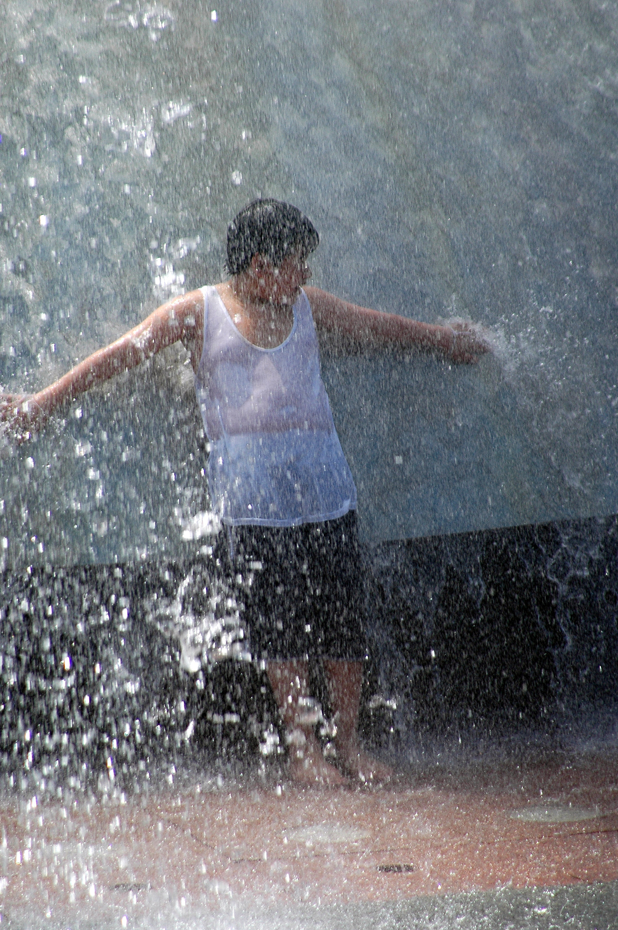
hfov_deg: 3.1
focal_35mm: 450
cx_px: 309
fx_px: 11606
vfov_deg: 4.6
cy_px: 465
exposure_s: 1/640
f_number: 6.3
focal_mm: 300
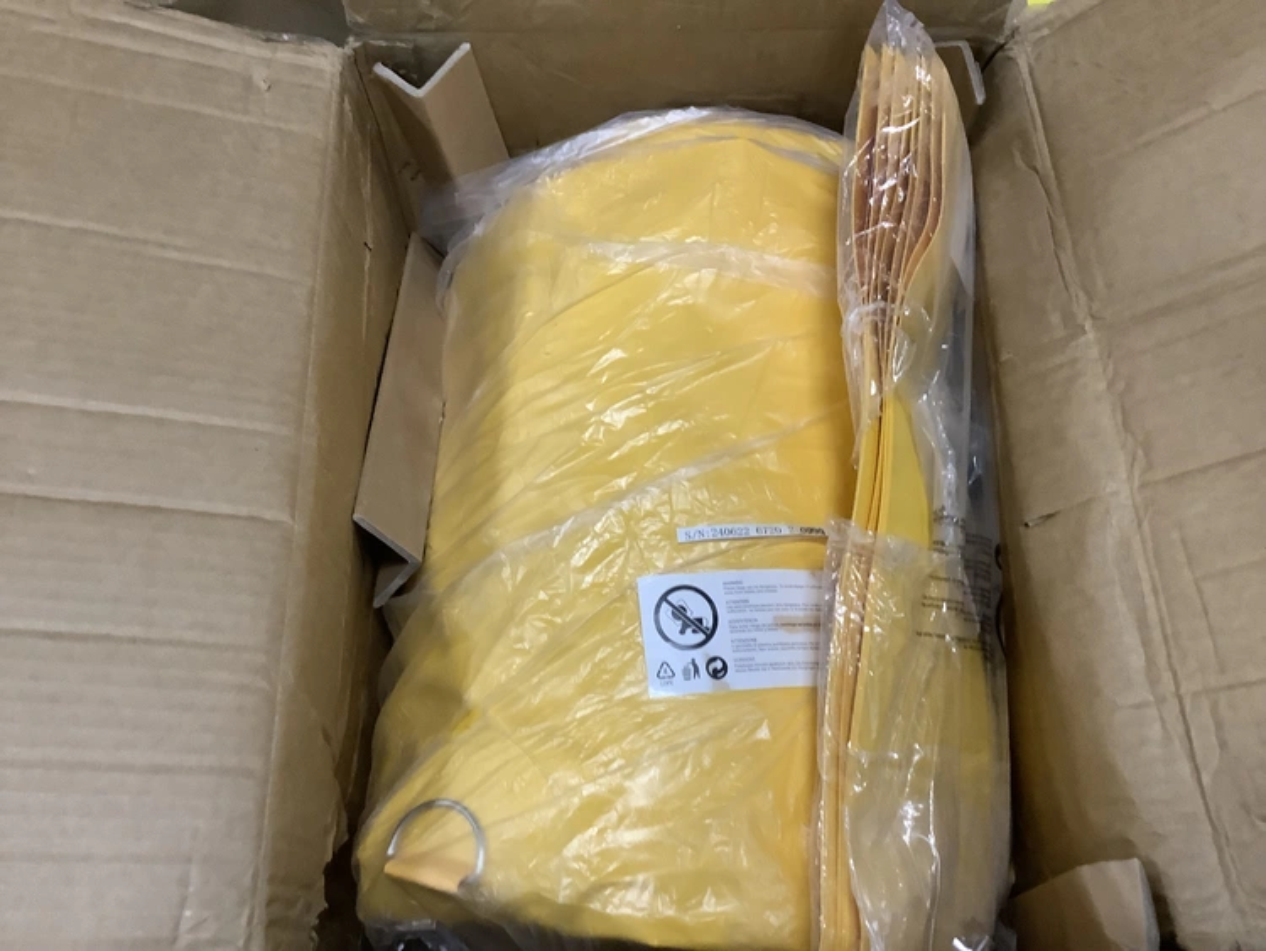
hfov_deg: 58.3
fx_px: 1134
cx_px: 633
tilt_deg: -65.4
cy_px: 476
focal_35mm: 31
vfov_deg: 45.5
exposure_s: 1/60
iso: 320
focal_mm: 3.3
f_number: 2.4
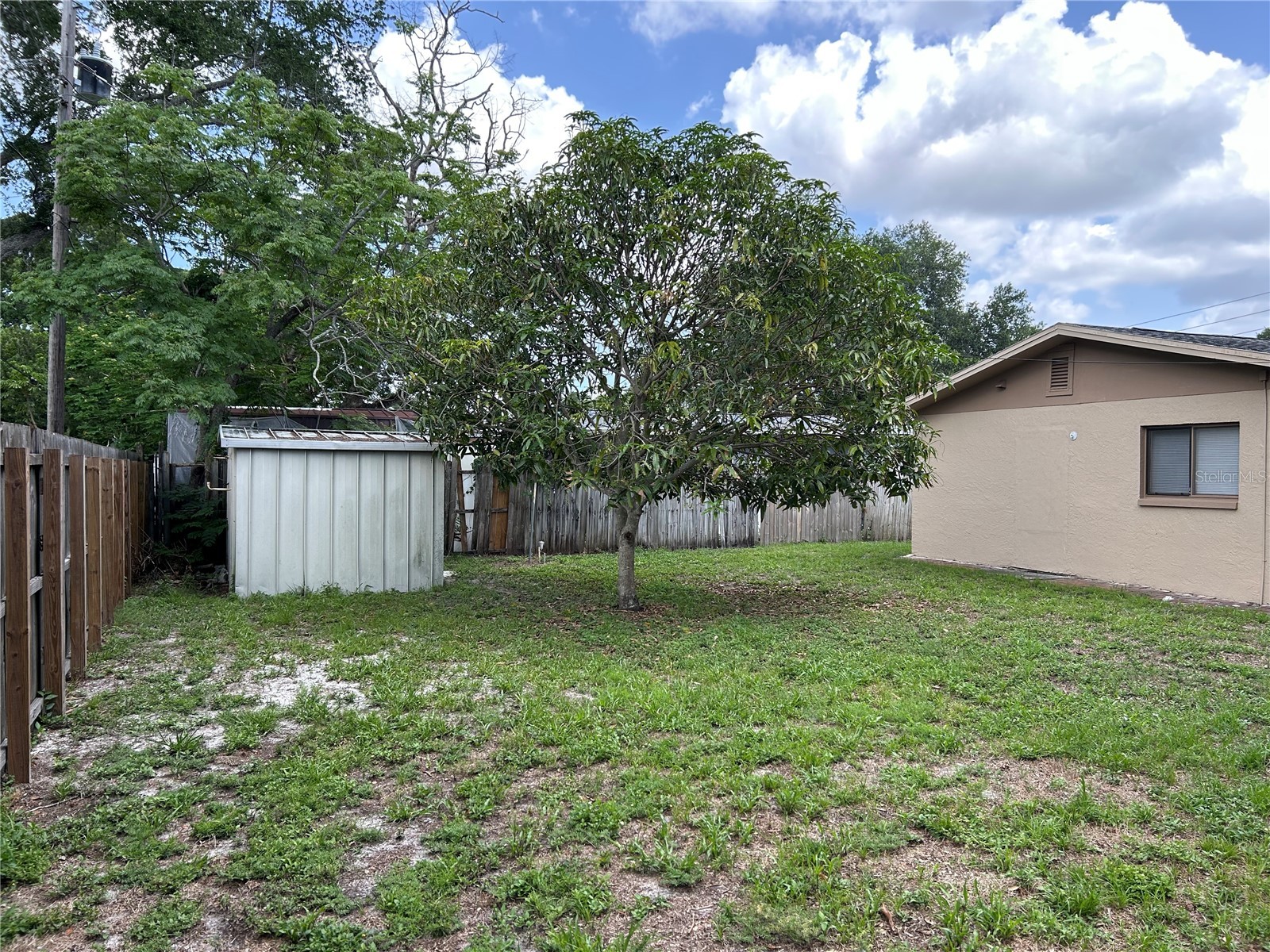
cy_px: 476
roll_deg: +0.4
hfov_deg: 67.3
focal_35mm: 26
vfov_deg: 53.1
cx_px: 635
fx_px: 954
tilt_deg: -1.3
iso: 50
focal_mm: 5.7
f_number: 1.5
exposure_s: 1/827
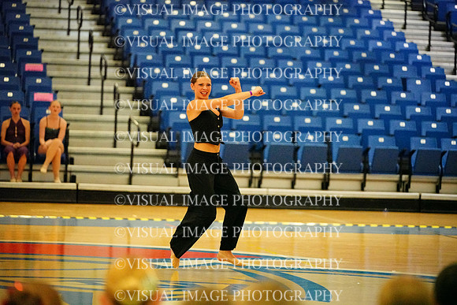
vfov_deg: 9.2
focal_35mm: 150
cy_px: 152
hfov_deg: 13.7
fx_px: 1905
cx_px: 228
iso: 25600
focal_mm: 150
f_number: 2.8
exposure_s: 1/1600
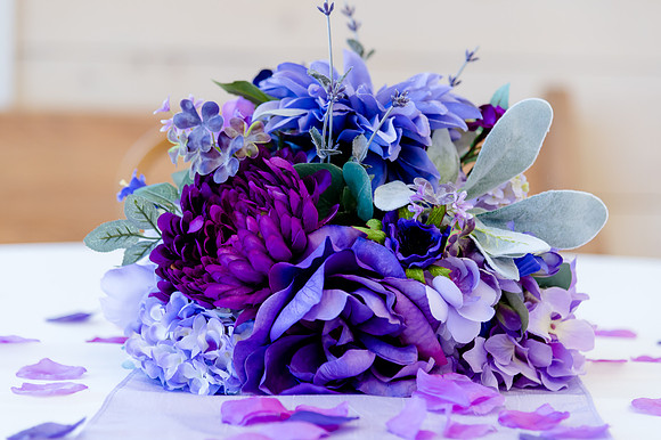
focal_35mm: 112
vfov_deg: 12.3
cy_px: 225
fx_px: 2050
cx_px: 330
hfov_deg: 18.3
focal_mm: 105
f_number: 4.5
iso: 1000
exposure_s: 1/125
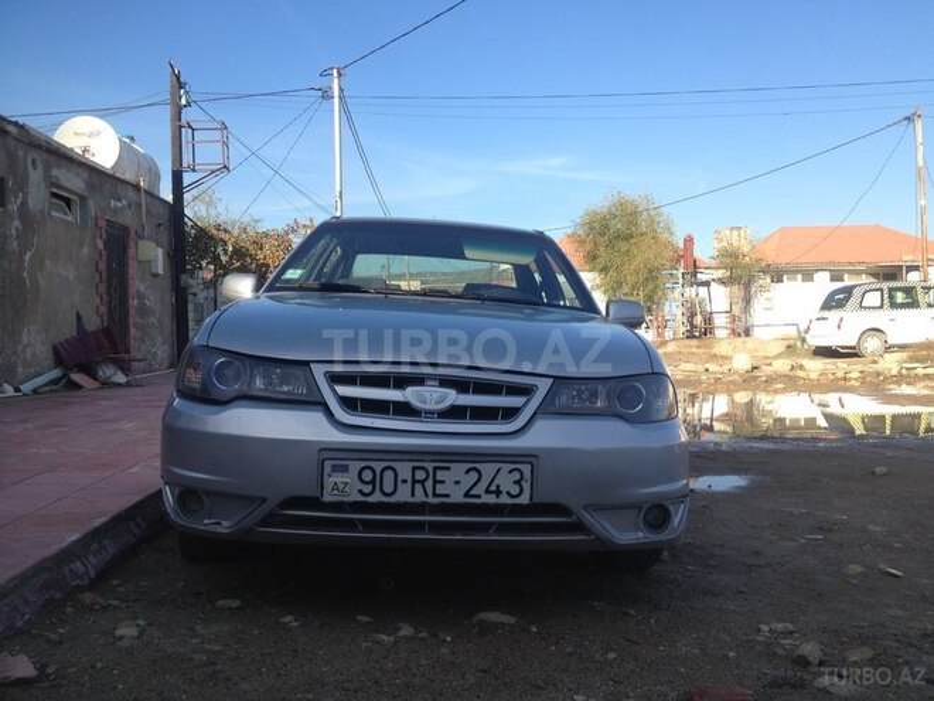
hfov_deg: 52.6
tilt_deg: -1.2
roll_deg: +1.8
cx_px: 467
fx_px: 944
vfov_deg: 40.7
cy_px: 350
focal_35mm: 35
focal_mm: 4.28
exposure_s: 1/863
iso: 50
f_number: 2.4
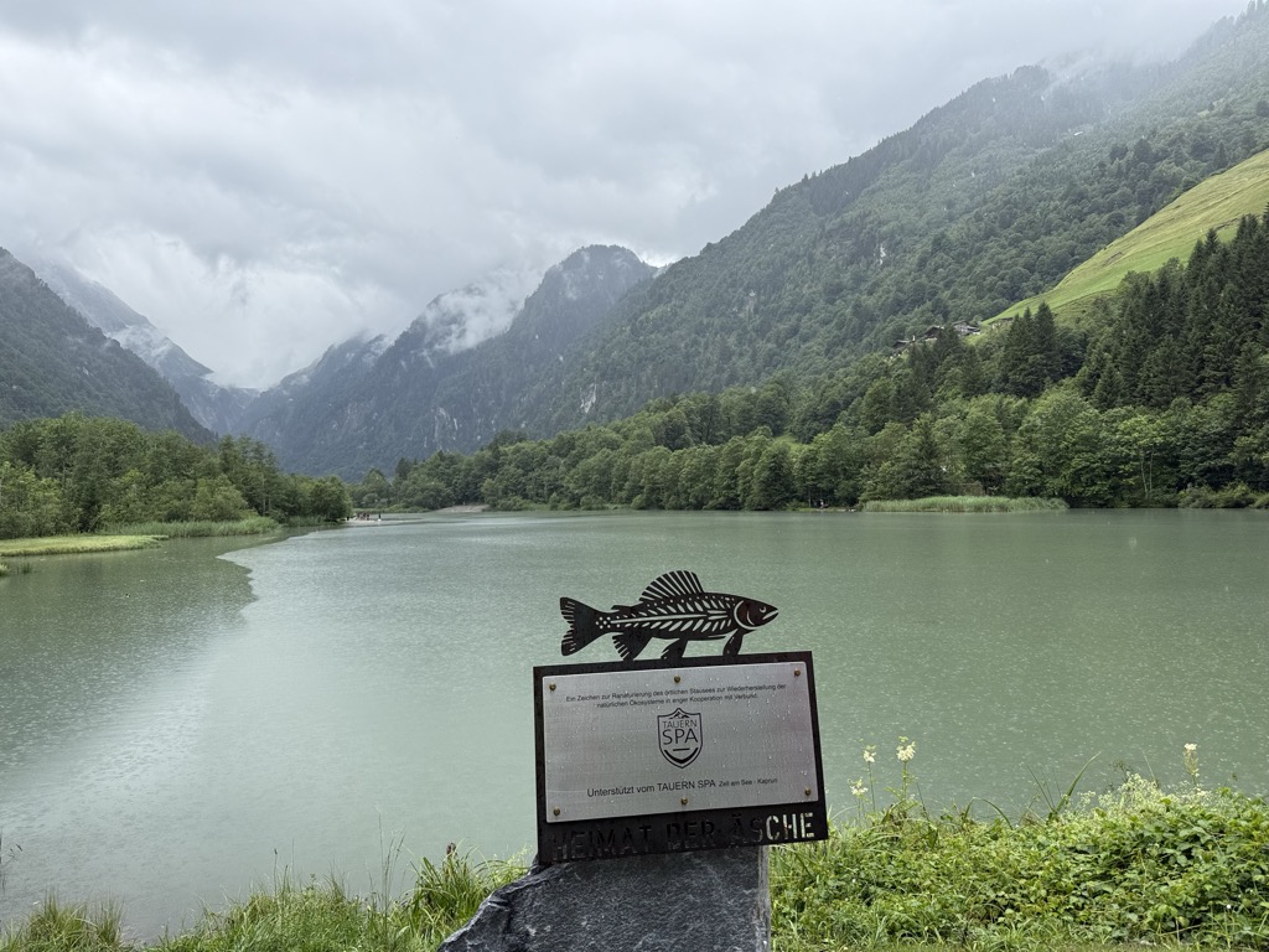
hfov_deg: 71.6
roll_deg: +2.0
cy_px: 476
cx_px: 634
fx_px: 880
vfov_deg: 56.8
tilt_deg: +1.5
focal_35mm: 24
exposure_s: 1/1949
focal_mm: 6.76
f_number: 1.78
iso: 80
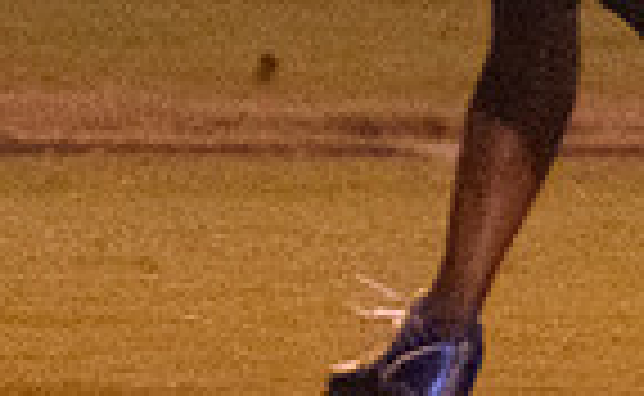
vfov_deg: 0.7
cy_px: -393
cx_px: 961
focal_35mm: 1892
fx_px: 33064
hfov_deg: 1.1
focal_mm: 280
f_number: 4
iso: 25600
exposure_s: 1/800
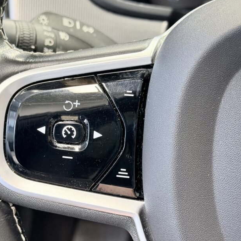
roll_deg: -1.0
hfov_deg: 24.1
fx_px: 559
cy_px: 133
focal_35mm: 71
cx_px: 62
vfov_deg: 24.3
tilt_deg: -25.7
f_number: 1.78
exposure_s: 1/33
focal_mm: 6.76
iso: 320
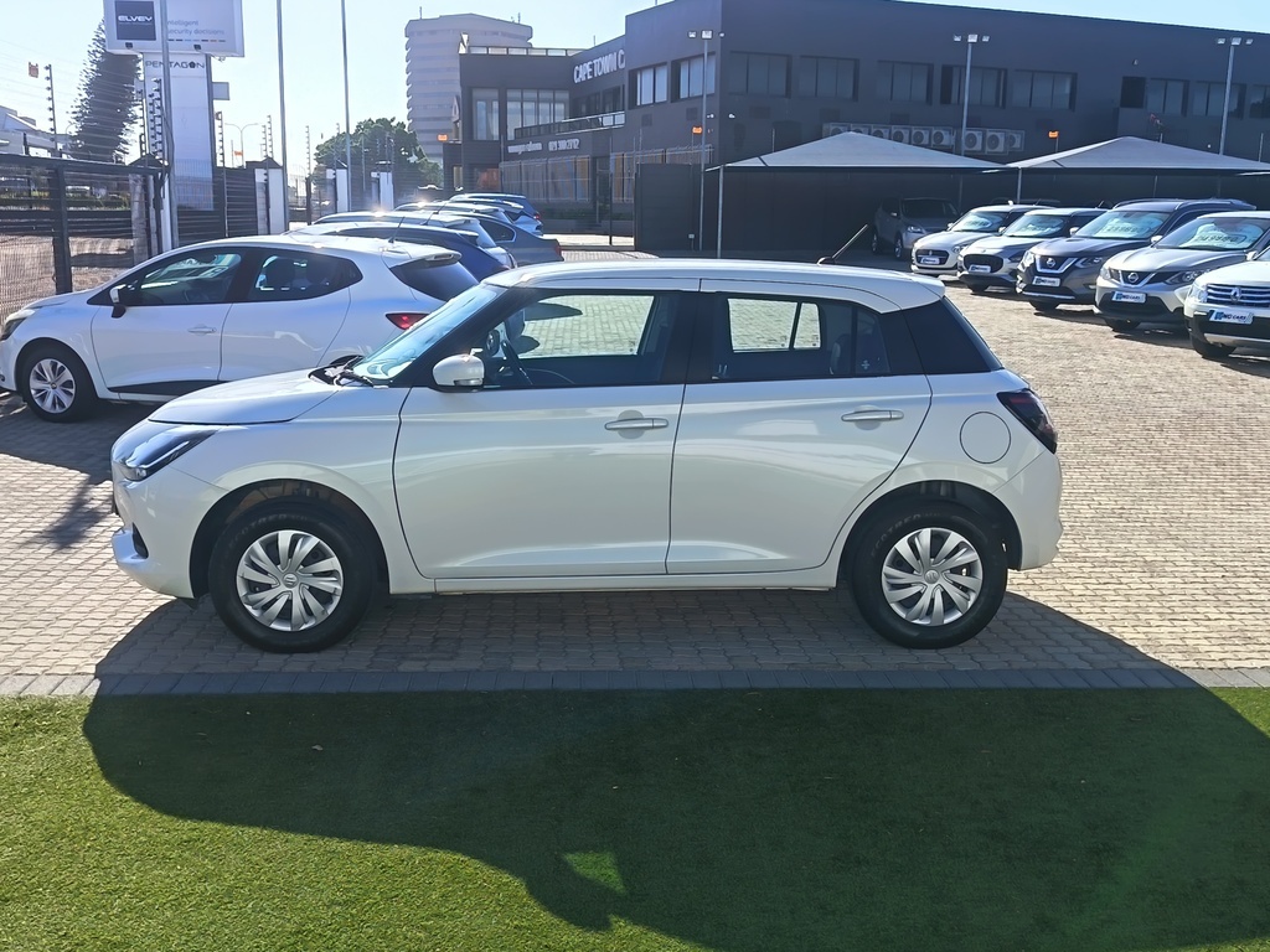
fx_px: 1321
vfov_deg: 39.7
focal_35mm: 36
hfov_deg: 51.4
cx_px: 635
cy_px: 476
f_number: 1.75
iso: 100
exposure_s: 1/644
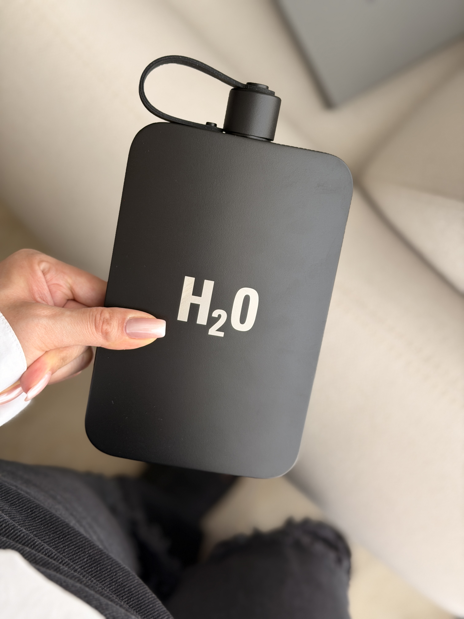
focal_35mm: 48
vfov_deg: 39.7
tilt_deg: -82.0
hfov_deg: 30.3
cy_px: 310
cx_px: 232
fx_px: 858
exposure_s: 1/78
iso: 100
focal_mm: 6.76
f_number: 1.78
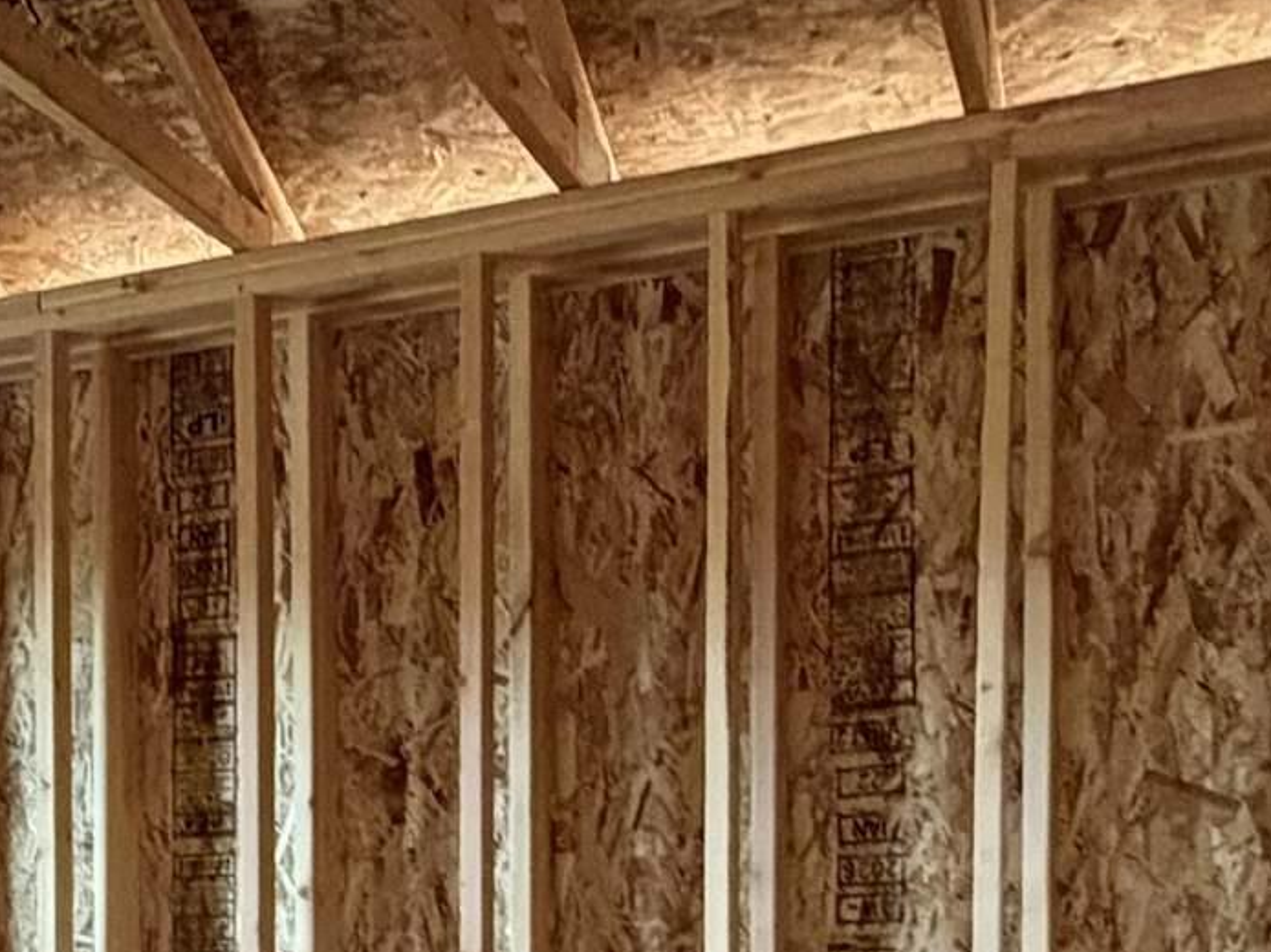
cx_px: -95
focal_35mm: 62
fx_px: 2276
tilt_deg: -3.0
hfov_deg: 28.6
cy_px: 1097
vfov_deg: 22.1
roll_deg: +1.0
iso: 500
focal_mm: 2.22
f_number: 2.2
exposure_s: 1/60
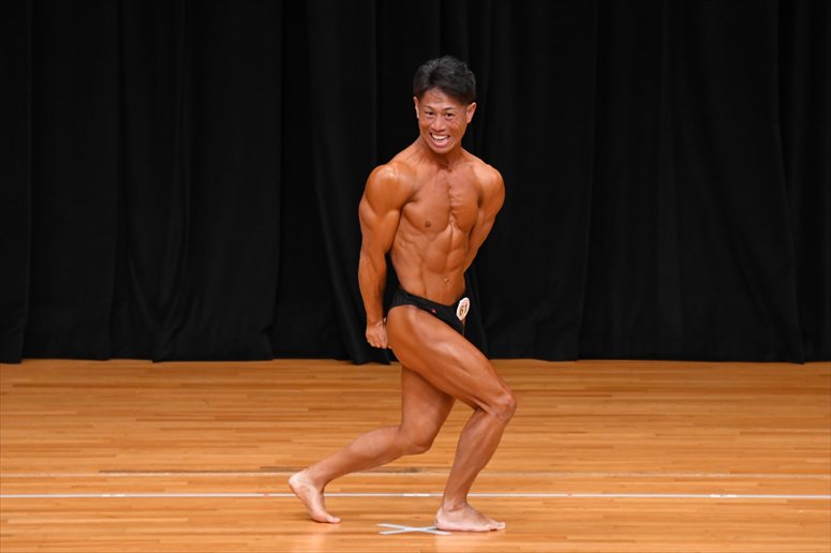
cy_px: 276
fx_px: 7268
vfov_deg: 4.4
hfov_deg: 6.5
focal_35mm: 315
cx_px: 416
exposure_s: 1/400
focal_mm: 210
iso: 3200
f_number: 5.6
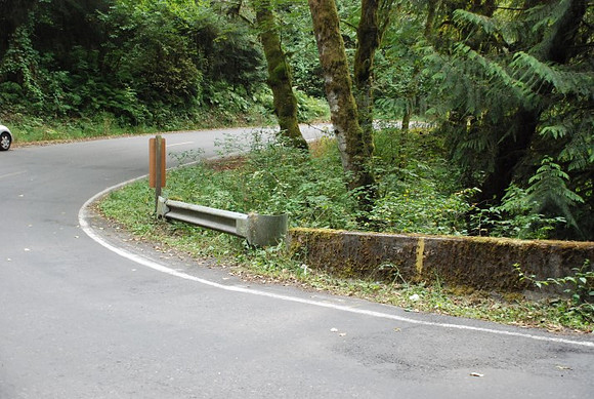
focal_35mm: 46
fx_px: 769
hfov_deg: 42.3
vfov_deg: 29.1
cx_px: 297
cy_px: 200
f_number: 4.2
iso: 1600
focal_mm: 31
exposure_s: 1/160
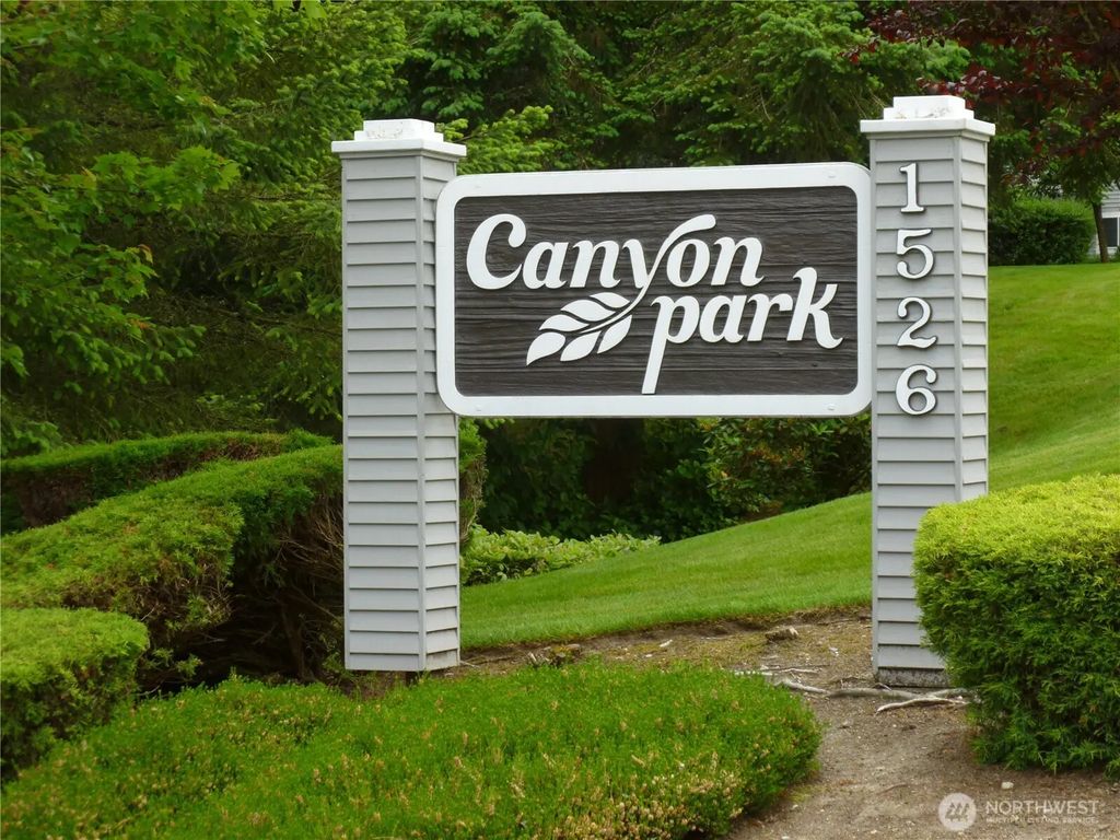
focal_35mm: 96
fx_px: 3106
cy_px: 420
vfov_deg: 15.4
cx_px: 560
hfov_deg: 20.4
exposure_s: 1/160
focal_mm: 17.1
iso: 100
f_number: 4.7
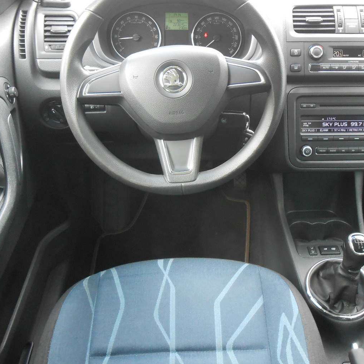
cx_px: 209
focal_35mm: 36
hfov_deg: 45.9
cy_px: 157
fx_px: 428
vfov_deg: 45.9
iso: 250
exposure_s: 1/30
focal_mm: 4.6
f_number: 3.5
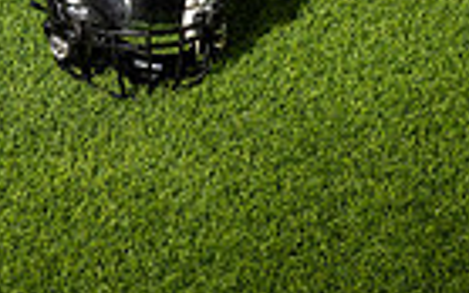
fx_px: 2199
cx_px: 67
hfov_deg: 12.1
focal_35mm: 172
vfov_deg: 7.2
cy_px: -424
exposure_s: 1/400
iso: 1000
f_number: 7.1
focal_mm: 52
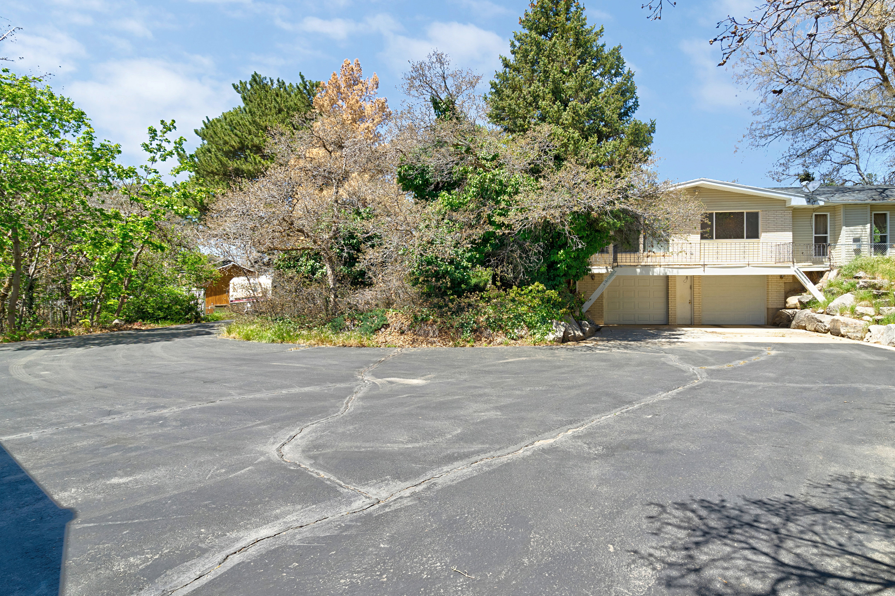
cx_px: 506
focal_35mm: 19
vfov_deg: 64.5
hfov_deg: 86.5
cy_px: 294
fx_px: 472
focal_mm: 16
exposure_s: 1/60
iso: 320
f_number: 9
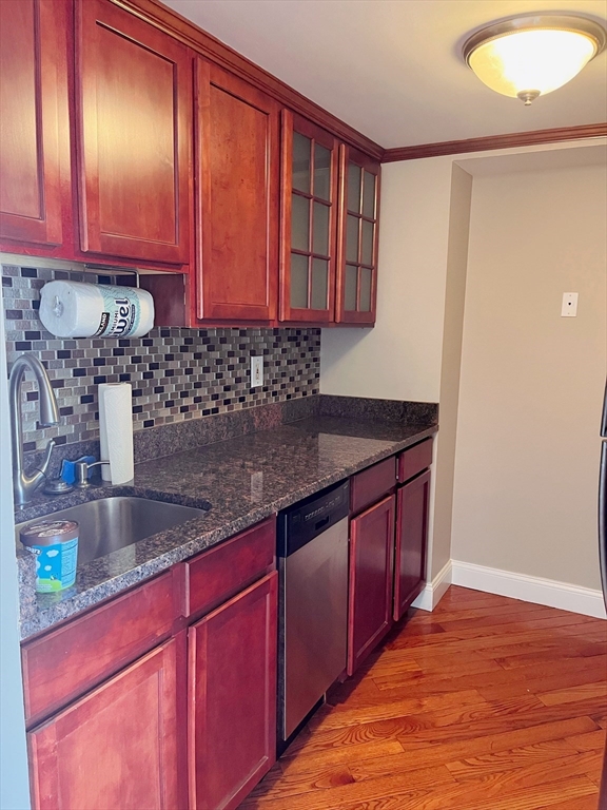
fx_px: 608
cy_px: 405
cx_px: 304
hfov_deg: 53.1
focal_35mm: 26
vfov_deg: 67.3
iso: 500
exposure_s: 1/60
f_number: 1.6
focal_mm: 5.1
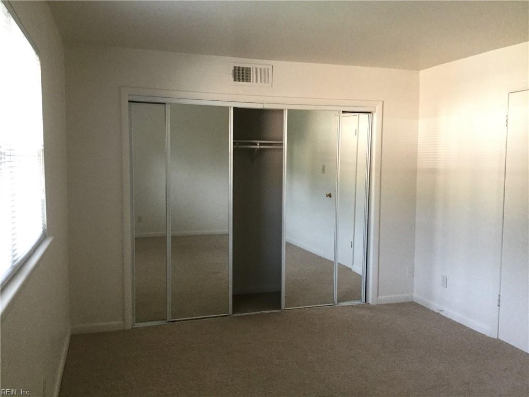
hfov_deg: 58.4
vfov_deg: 45.4
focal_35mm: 31
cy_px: 198
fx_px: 474
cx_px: 264
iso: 125
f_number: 2.4
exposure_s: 1/30
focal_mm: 3.3
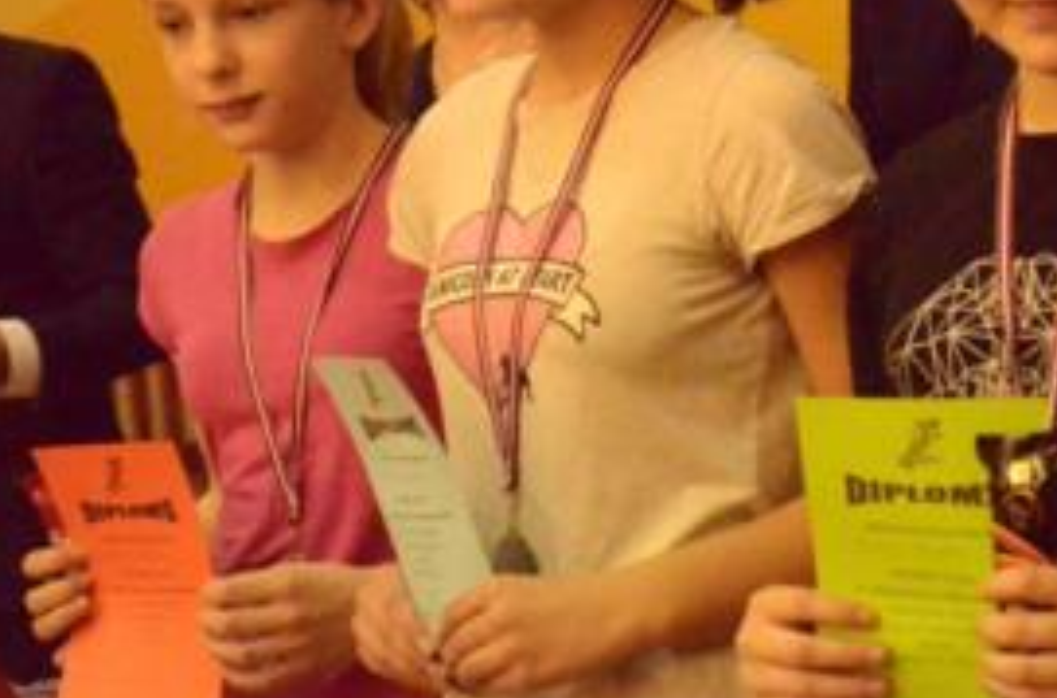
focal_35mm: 144
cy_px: 170
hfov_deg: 14.2
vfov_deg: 9.5
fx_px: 4216
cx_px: 827
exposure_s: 1/400
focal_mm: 52
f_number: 5.6
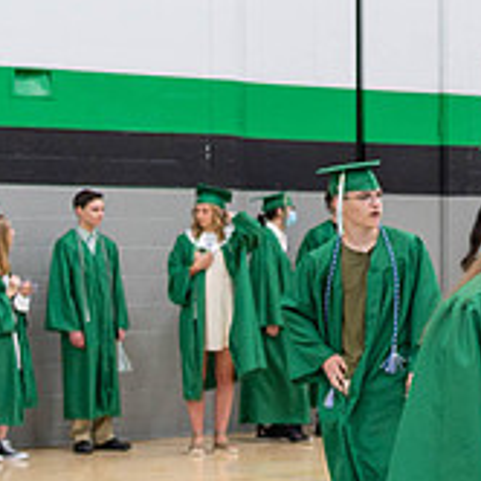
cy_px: 354
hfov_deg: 12.5
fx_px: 2107
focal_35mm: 134
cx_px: 692
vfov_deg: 13.0
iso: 500
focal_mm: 32
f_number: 2.8
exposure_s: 1/200
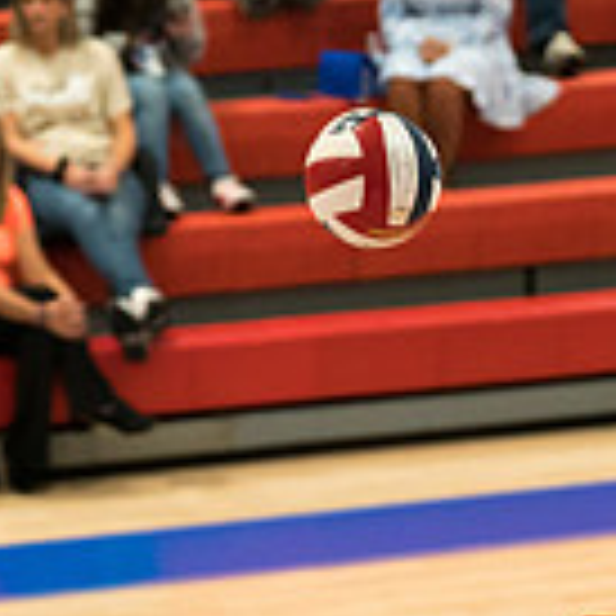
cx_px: 486
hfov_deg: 4.4
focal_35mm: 400
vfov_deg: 4.4
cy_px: 861
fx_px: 8053
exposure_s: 1/1000
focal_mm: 111
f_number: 2.8
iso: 3200
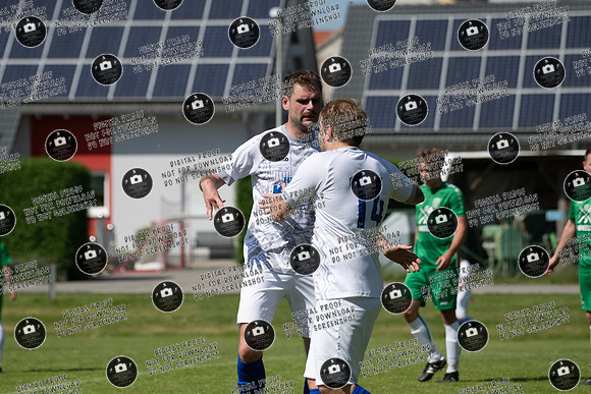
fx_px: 3284
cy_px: 197
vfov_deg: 6.9
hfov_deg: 10.3
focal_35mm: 200
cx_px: 296
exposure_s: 1/8000
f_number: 5.6
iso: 720
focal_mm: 200
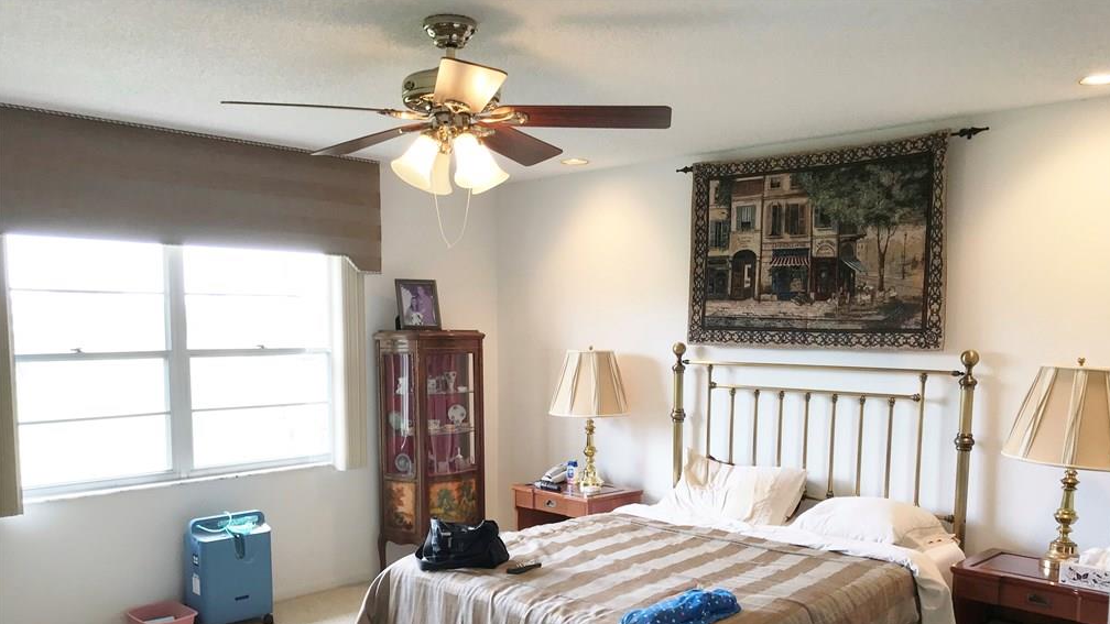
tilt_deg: -6.5
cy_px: 419
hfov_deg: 62.6
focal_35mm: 31
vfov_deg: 37.3
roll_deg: +0.1
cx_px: 561
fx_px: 912
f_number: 1.8
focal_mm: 3.99
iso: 25
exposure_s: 1/60
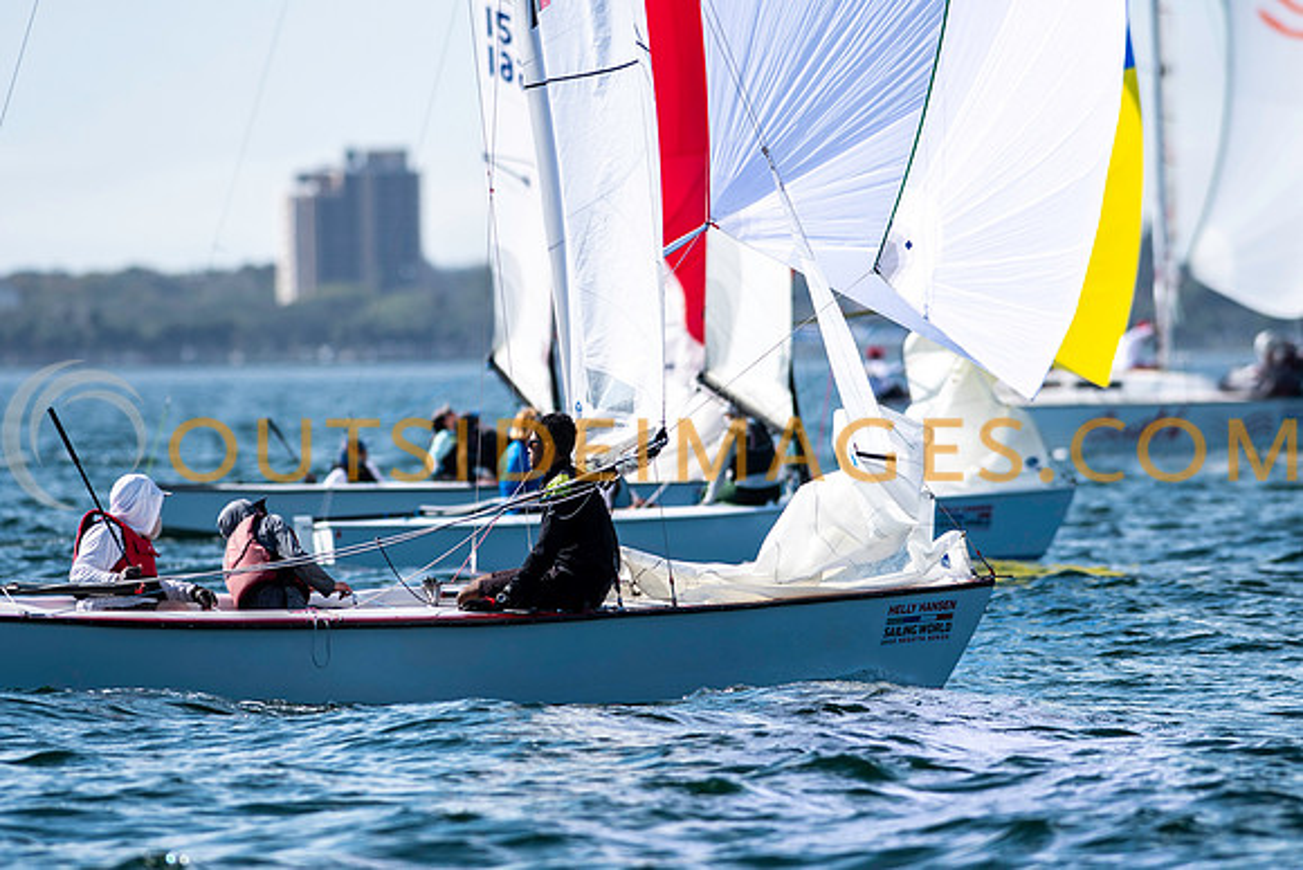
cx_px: 652
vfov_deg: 3.0
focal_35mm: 461
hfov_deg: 4.5
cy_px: 435
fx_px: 16689
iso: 200
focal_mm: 300
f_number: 5
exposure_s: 1/3200
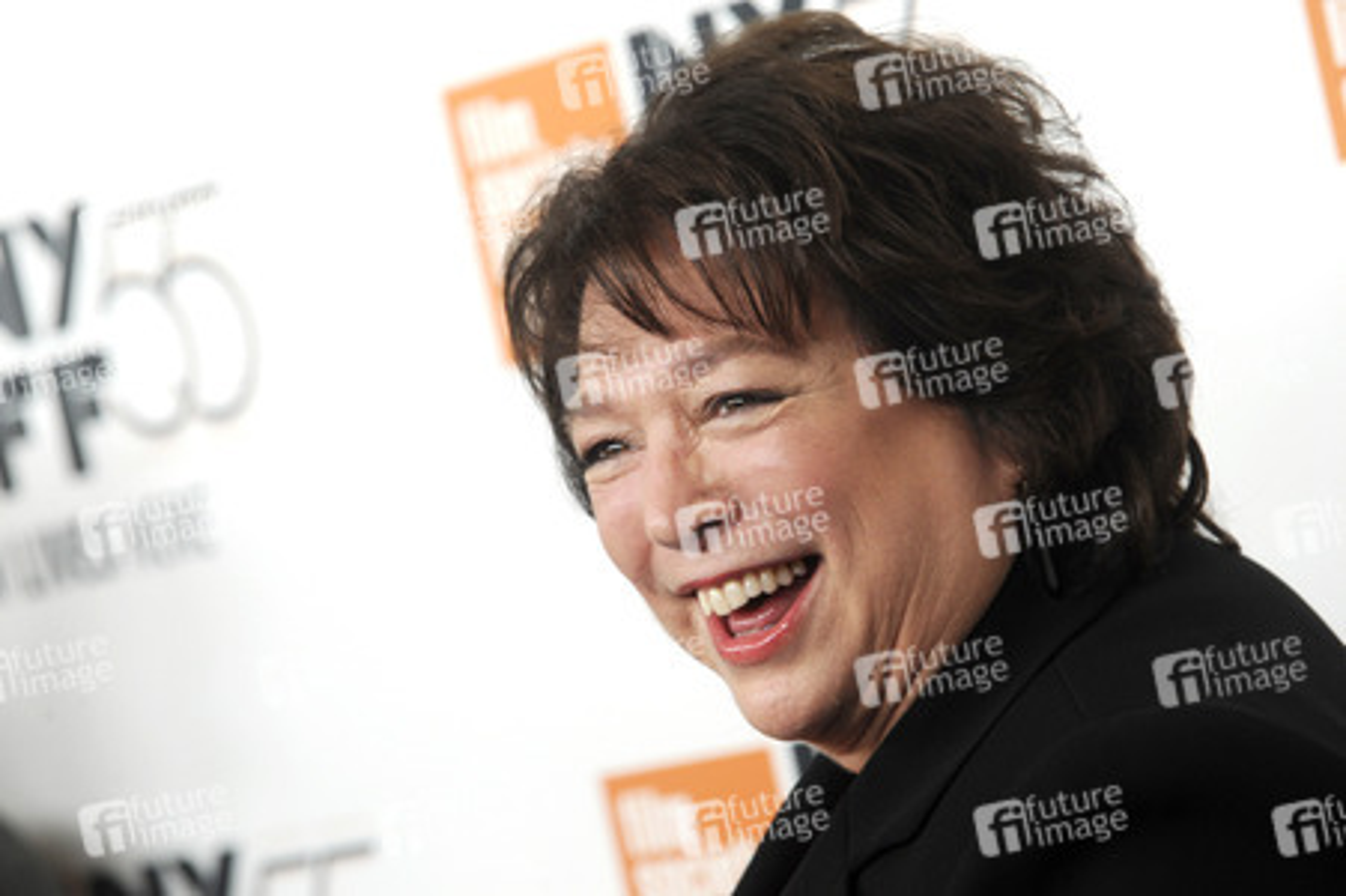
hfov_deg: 11.1
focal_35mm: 185
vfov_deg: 7.4
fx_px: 6912
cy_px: 448
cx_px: 673
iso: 1600
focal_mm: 185
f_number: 5.6
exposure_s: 1/125
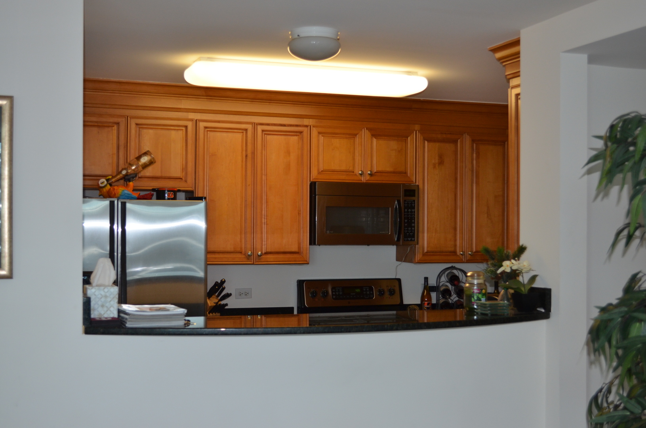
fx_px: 913
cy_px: 214
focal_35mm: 51
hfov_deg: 39.0
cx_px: 323
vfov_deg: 26.4
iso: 500
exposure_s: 1/60
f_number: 5
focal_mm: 34
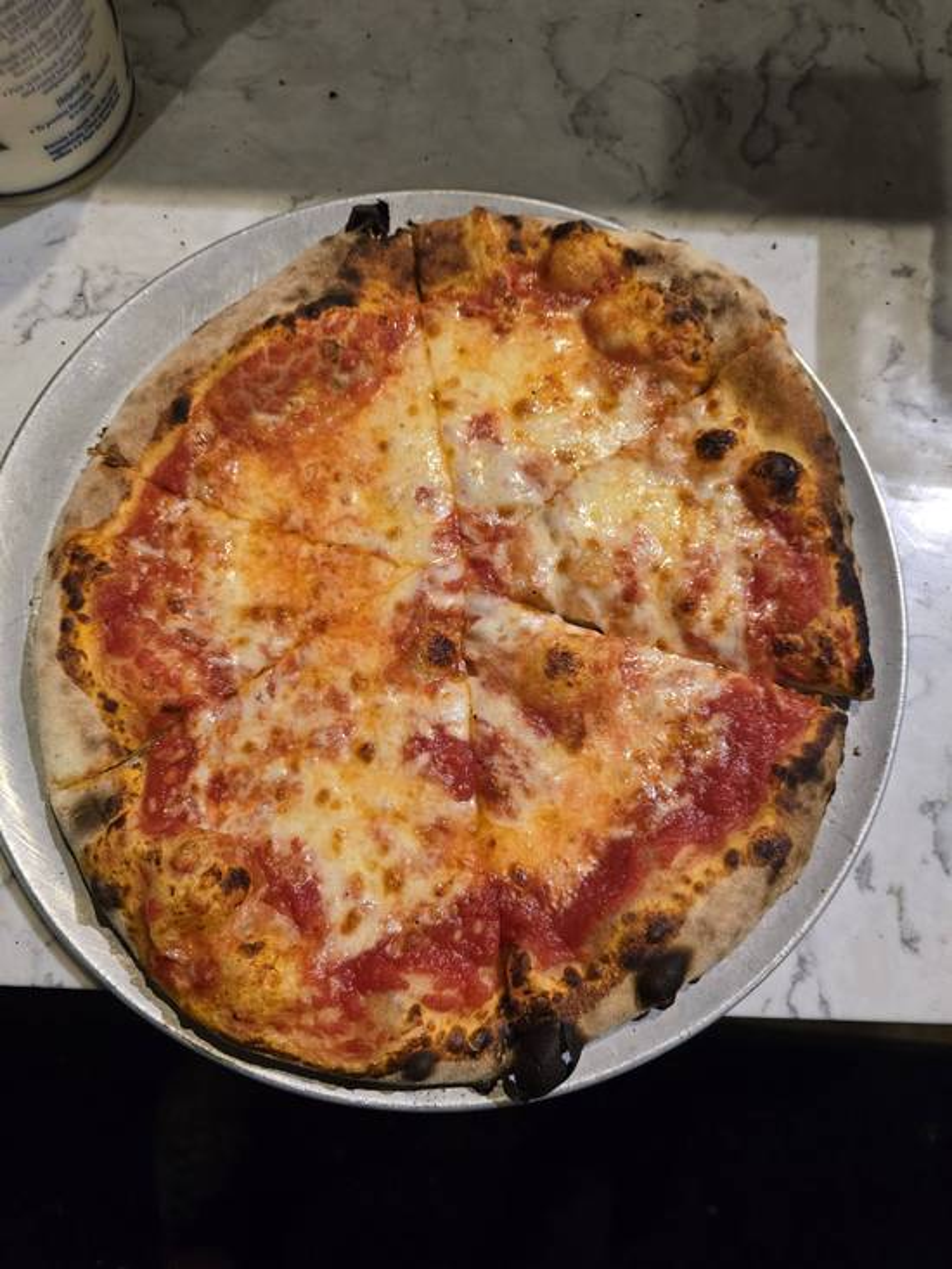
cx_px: 476
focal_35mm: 23
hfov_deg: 58.9
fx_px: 843
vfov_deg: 73.9
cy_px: 634
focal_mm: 6.3
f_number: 1.7
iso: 640
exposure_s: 1/120
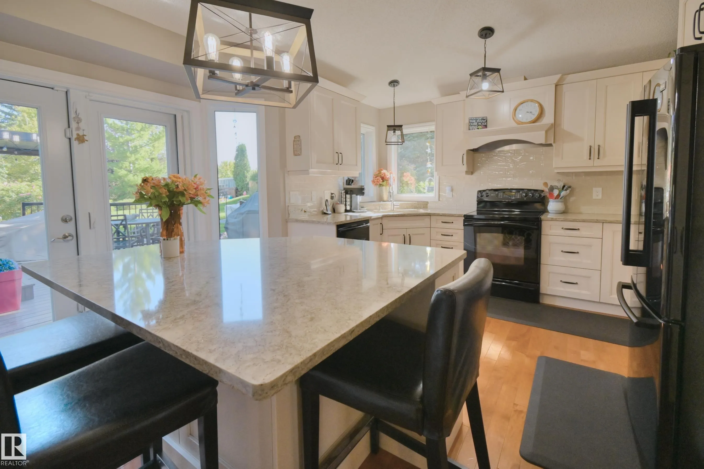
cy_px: 234
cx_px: 352
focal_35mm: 15
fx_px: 293
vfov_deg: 77.3
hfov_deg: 100.4
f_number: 5
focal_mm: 10
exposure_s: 1/400
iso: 1600
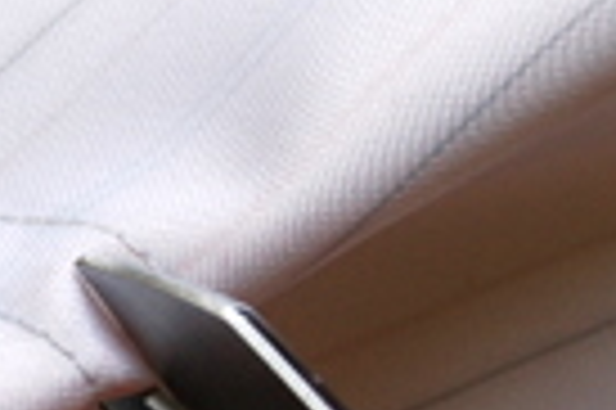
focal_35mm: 229
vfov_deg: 6.0
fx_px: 3917
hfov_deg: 8.9
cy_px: 241
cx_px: -184
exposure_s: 1/125
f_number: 5.6
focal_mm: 35
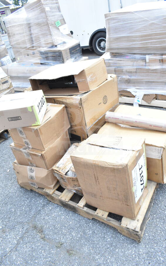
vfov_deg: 66.5
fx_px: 203
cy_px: 131
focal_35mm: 28
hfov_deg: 44.5
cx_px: 89
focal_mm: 18
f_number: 10
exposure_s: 1/400
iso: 1600
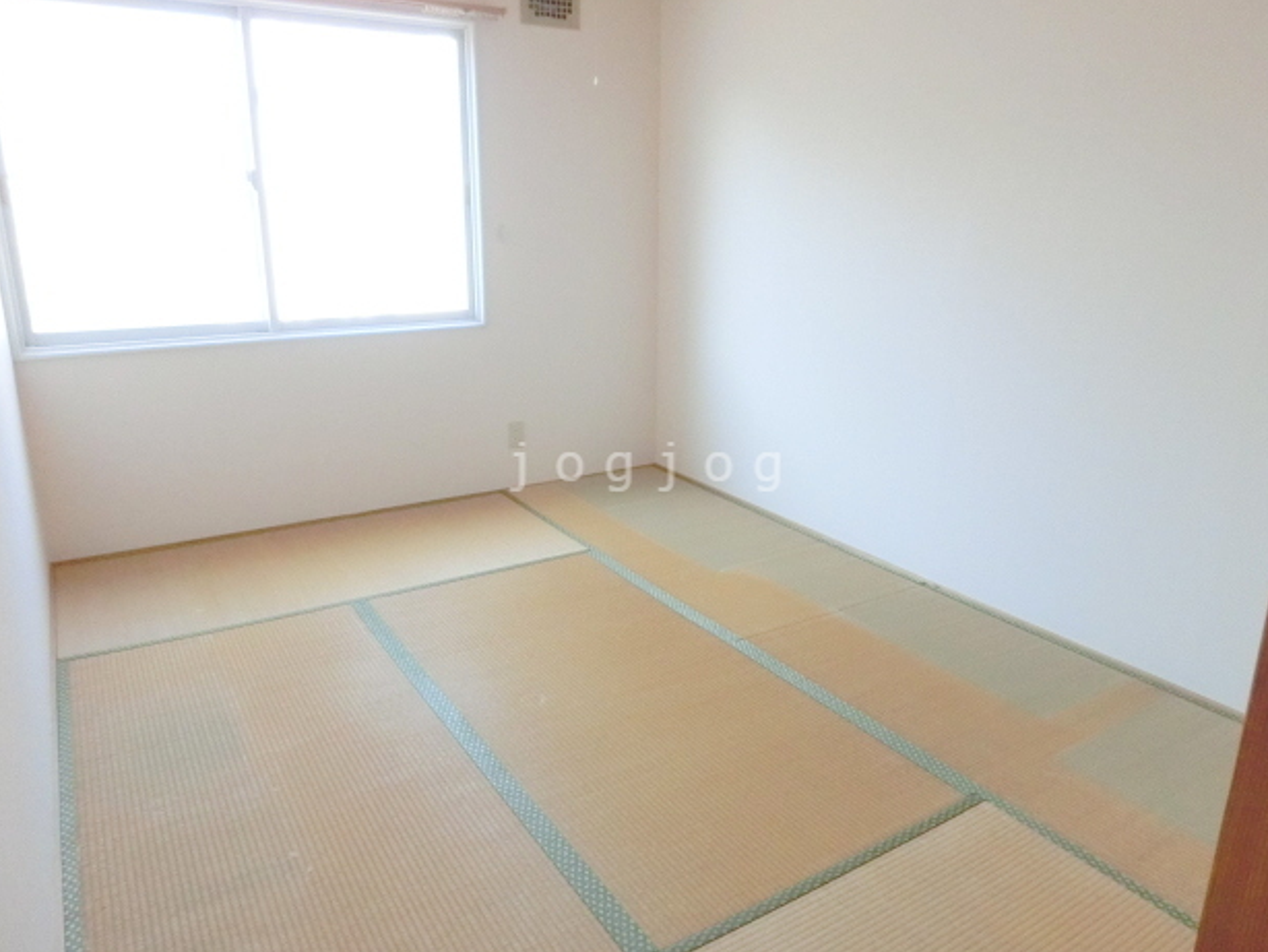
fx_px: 916
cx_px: 651
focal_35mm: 25
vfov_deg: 54.9
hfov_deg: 69.4
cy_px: 467
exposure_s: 1/250
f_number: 3
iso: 800
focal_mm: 4.24
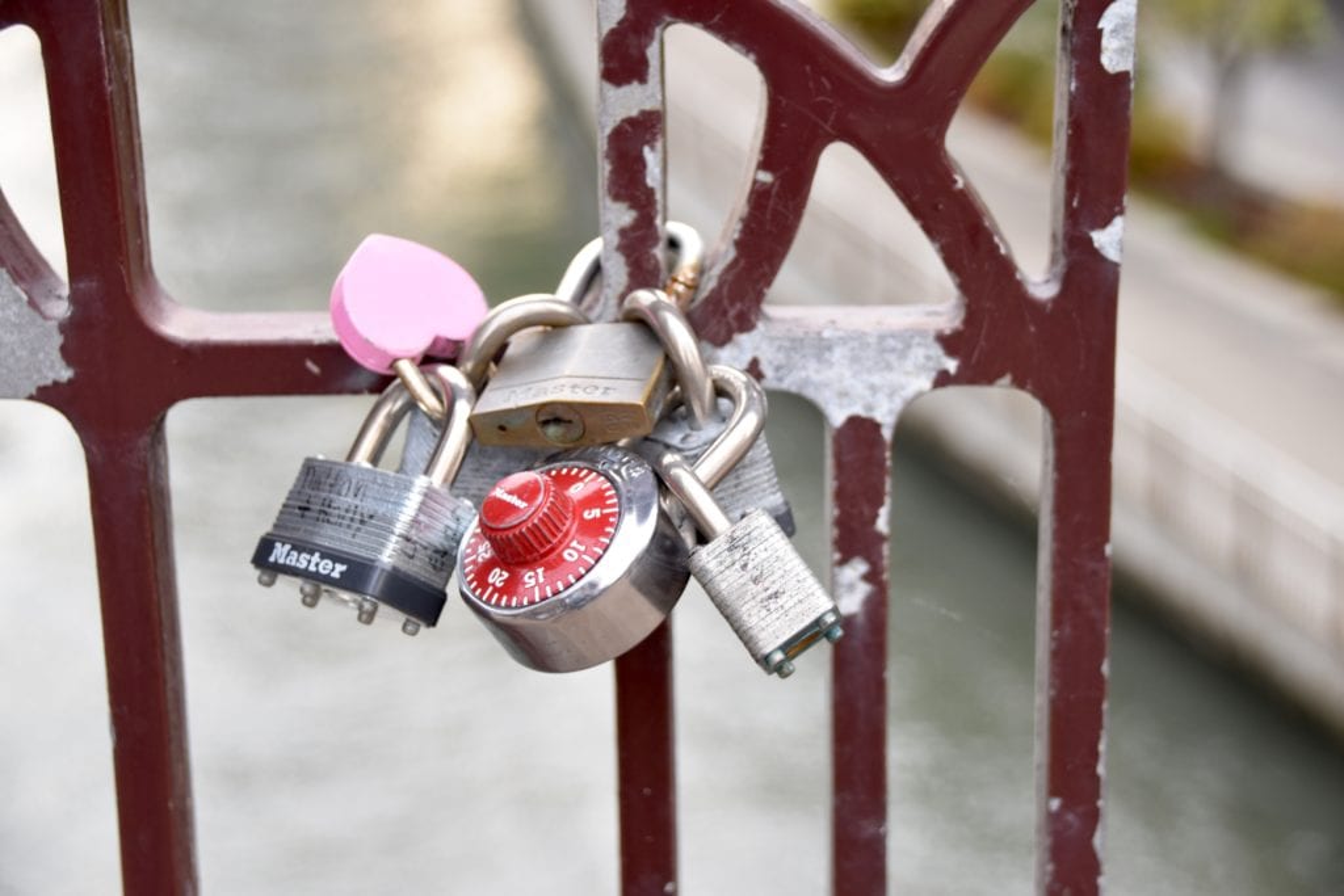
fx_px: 2912
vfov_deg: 17.5
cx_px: 672
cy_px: 448
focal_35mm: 78
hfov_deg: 26.0
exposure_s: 1/125
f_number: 5.6
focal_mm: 52
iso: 400
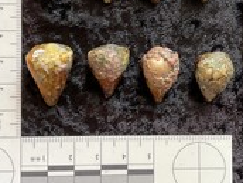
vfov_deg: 24.6
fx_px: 414
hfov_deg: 32.5
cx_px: 155
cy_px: 55
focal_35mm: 59
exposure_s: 1/60
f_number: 1.8
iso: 50
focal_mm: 3
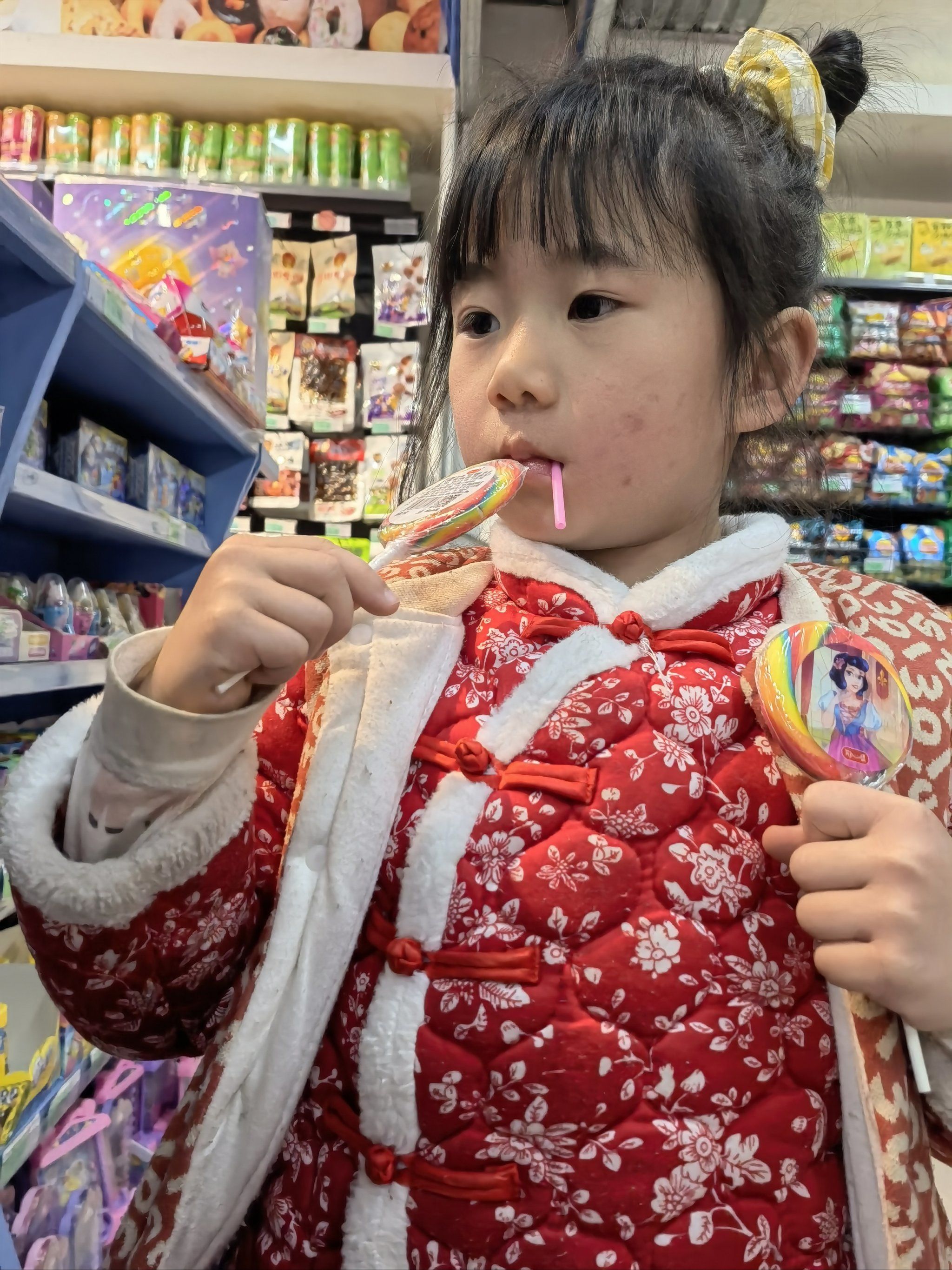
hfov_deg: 51.4
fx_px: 990
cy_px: 635
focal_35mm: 27
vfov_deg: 65.3
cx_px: 476
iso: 800
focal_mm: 5.54
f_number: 1.8
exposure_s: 1/104
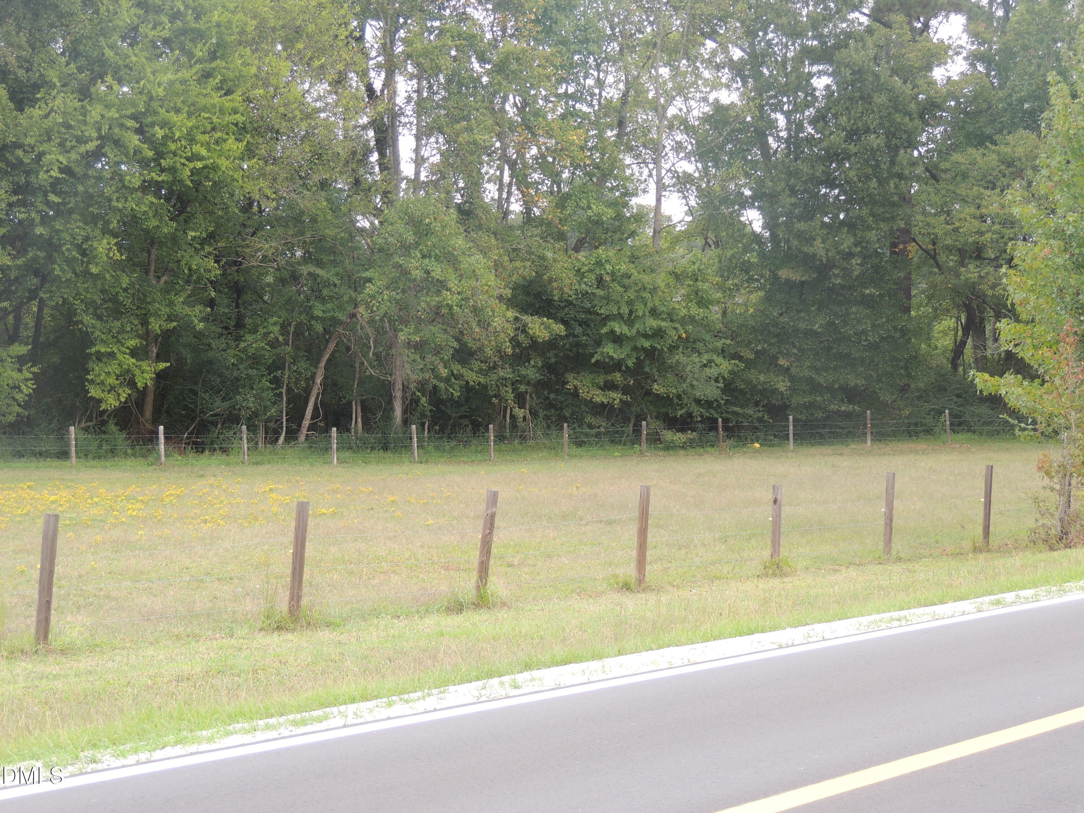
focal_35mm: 75
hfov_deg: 26.0
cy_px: 406
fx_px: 2349
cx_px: 542
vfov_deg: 19.6
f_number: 3.9
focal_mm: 13.3
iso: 125
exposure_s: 1/100
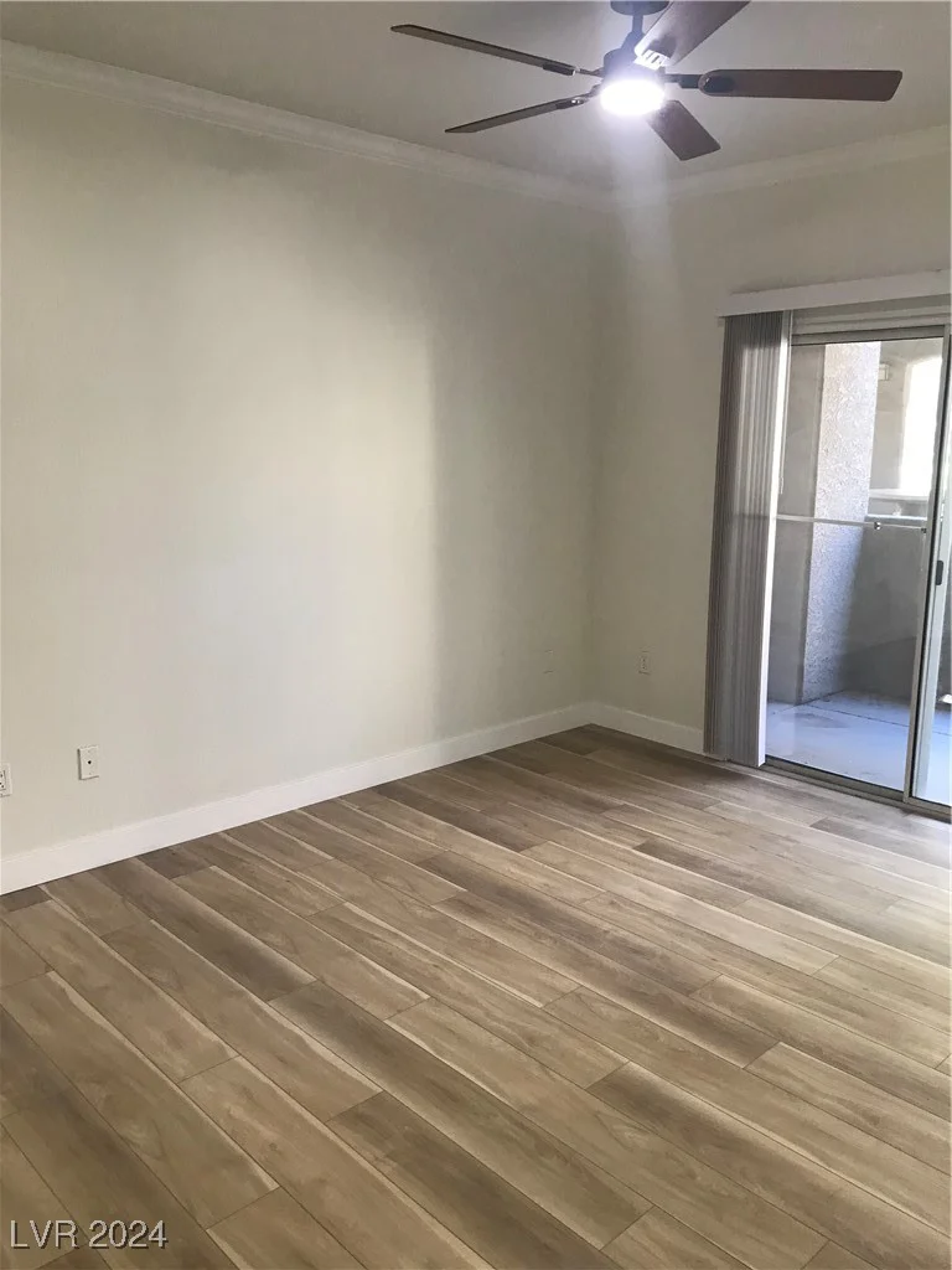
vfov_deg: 63.4
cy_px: 635
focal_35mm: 28
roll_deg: -0.2
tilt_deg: -9.8
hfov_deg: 49.7
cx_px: 476
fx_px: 1027
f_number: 1.8
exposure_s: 1/24
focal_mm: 3.99
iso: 40
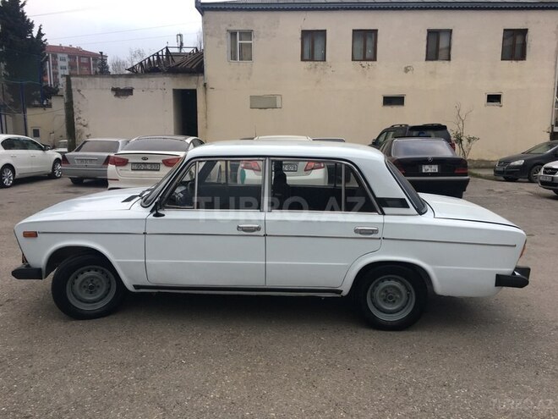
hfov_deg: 61.7
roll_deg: -0.1
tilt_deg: -9.5
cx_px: 279
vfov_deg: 48.2
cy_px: 210
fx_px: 467
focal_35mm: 29
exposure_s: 1/100
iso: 40
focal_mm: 4.15
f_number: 2.2
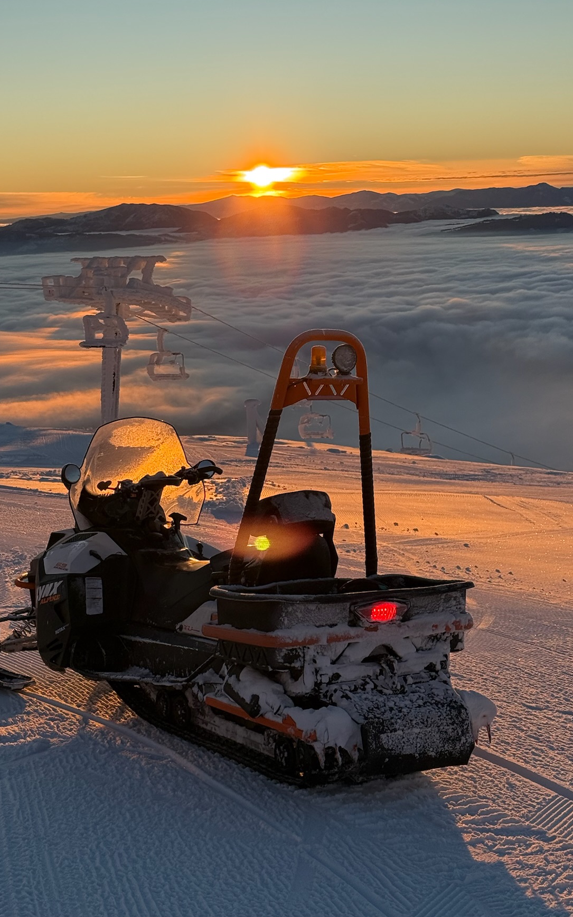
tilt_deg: -7.4
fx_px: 1500
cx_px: 266
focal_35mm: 60
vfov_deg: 33.9
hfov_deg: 21.6
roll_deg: +2.5
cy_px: 377
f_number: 1.78
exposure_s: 1/2762
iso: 64
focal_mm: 6.76
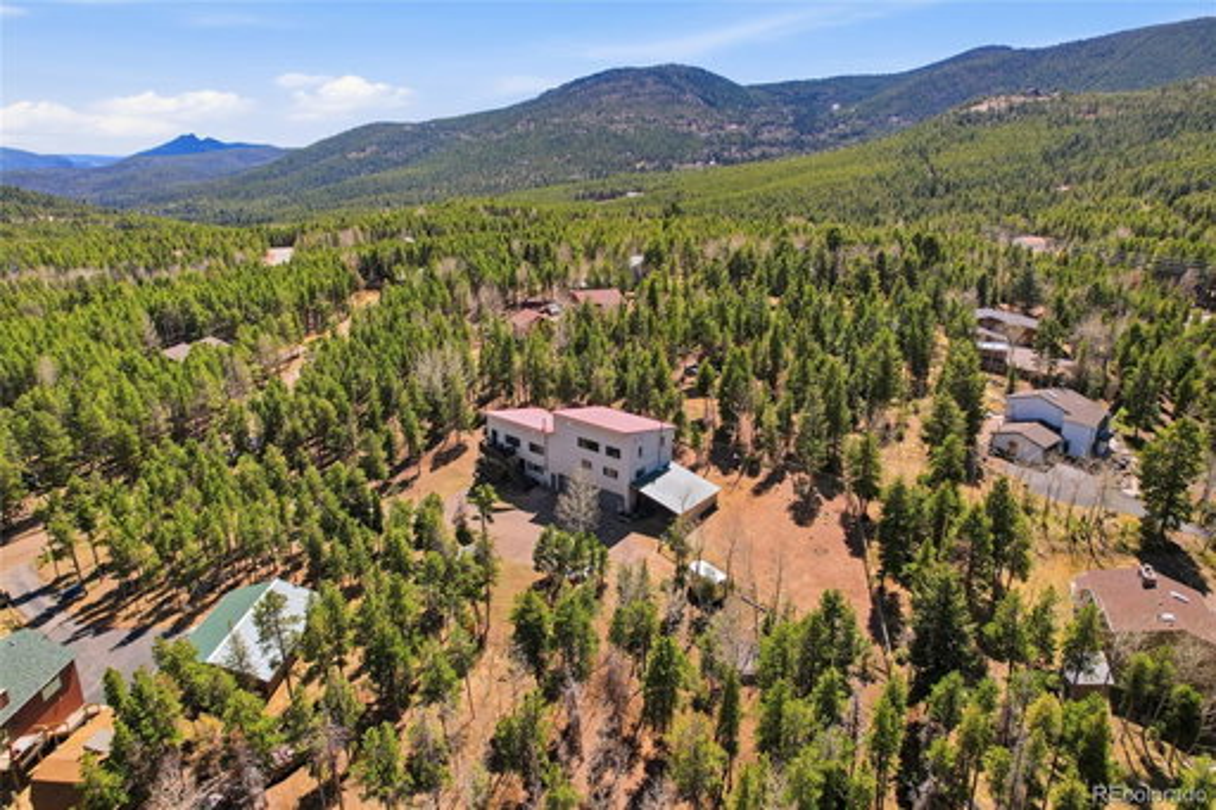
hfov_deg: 78.6
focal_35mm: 22
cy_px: 405
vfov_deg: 57.2
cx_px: 608
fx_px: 743
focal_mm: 8.4
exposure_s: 1/120
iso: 100
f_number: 2.8
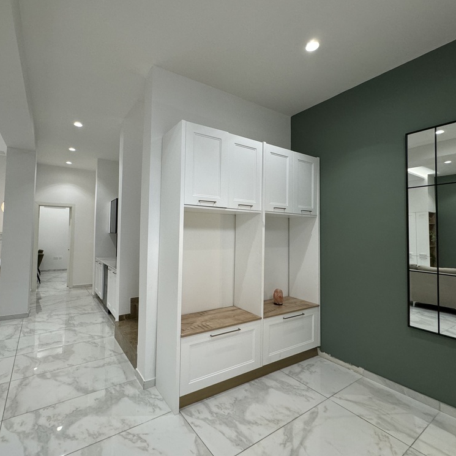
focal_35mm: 17
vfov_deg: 84.0
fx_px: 253
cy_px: 223
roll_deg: -1.0
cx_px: 207
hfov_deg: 83.7
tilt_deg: +2.0
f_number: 2.2
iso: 200
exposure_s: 1/100
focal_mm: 2.22
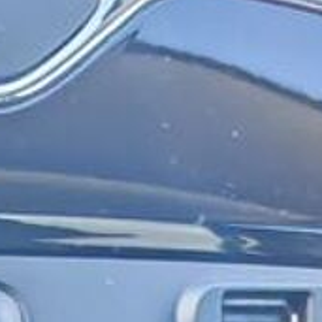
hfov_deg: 12.5
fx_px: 1379
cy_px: 937
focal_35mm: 131
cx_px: -198
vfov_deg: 10.2
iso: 160
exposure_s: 1/50
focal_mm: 1.82
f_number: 2
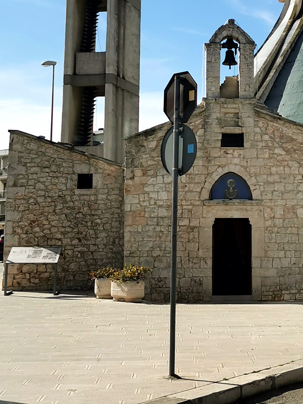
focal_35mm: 75
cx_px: 249
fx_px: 876
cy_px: 54
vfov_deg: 25.3
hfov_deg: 19.4
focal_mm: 5.56
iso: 50
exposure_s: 1/4878
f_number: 1.6
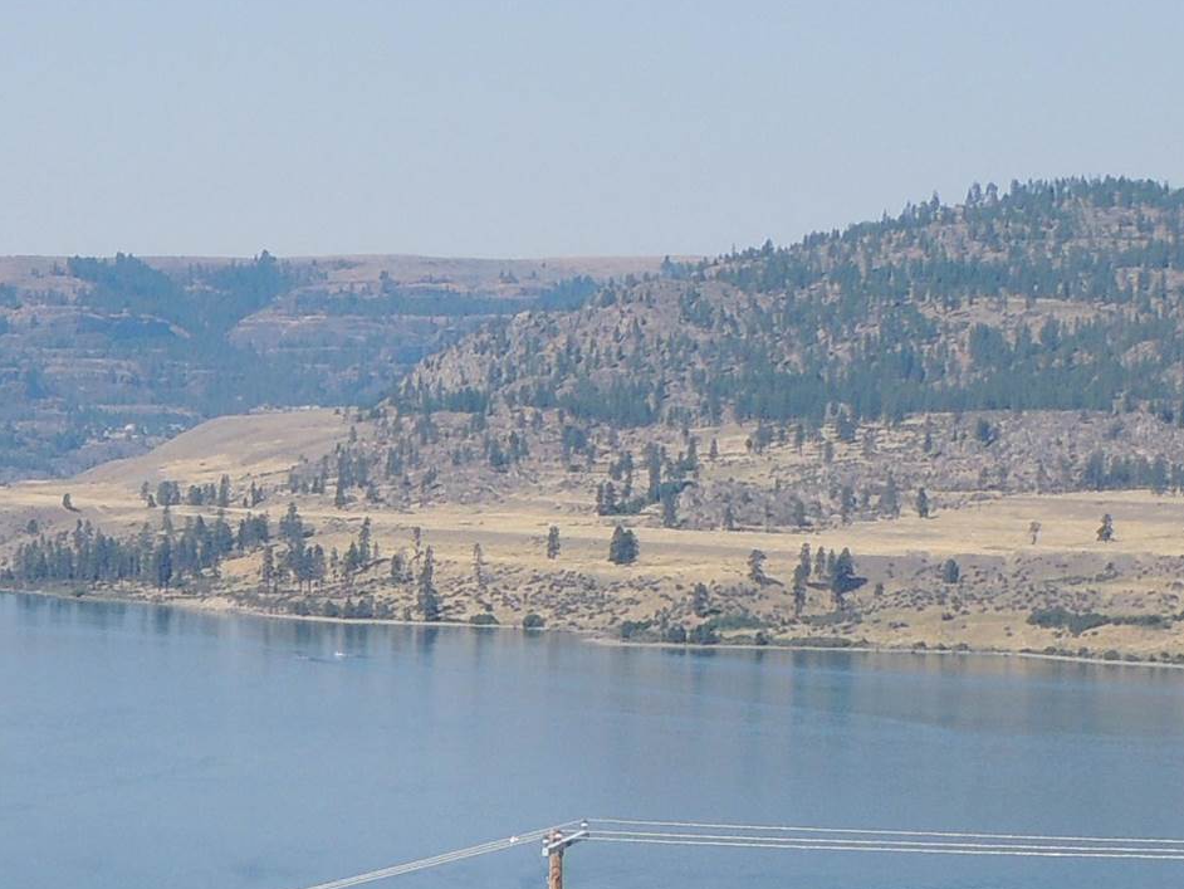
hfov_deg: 11.5
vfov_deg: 9.1
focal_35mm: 163
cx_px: -708
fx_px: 5577
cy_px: 555
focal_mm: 8.9
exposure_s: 1/1250
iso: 100
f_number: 3.6
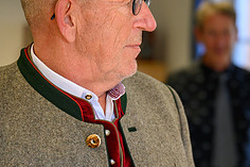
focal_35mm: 172
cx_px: 220
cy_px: 106
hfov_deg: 11.9
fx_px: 1194
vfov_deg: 8.0
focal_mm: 70
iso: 400
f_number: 2.8
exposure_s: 1/200
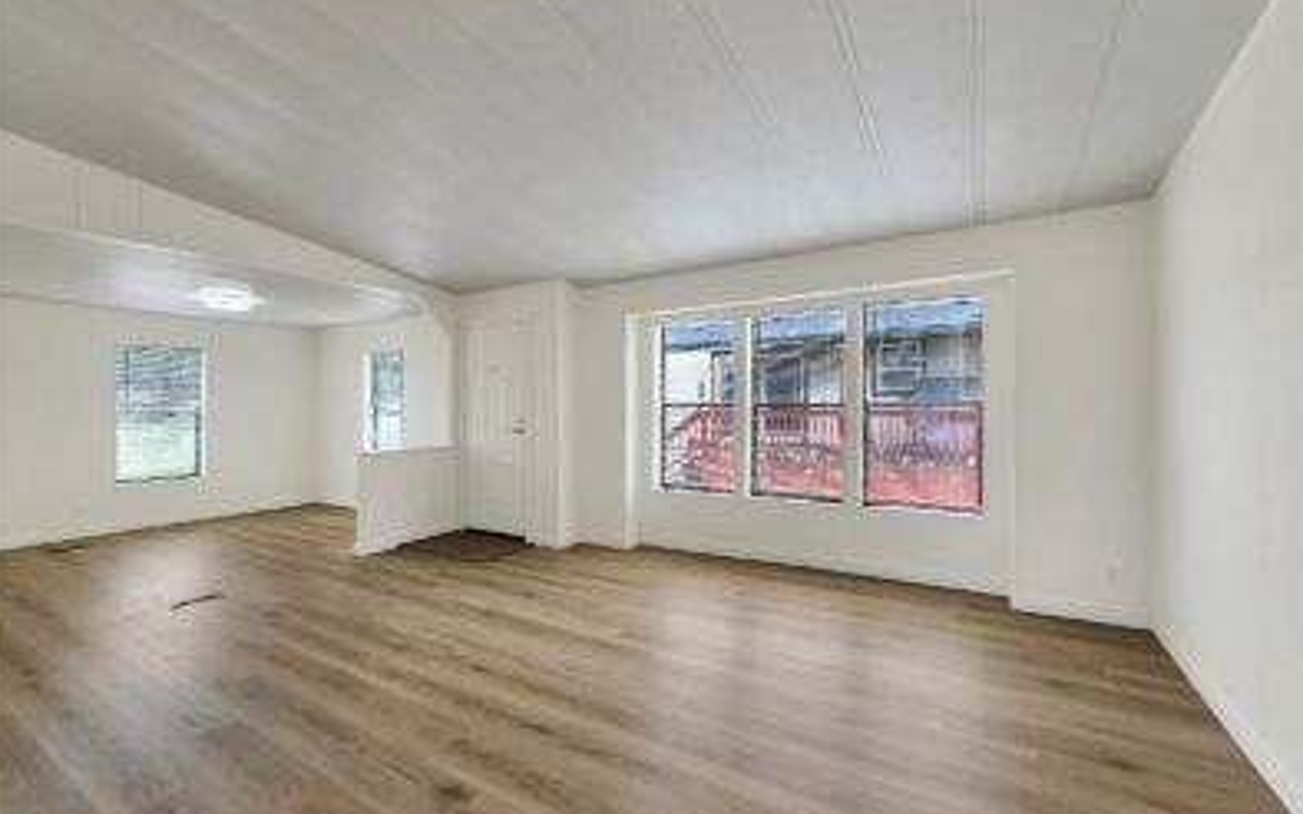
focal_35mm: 14
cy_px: 407
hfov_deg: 105.3
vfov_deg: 78.6
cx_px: 645
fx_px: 497
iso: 50
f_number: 2.2
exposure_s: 1/120
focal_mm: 2.2
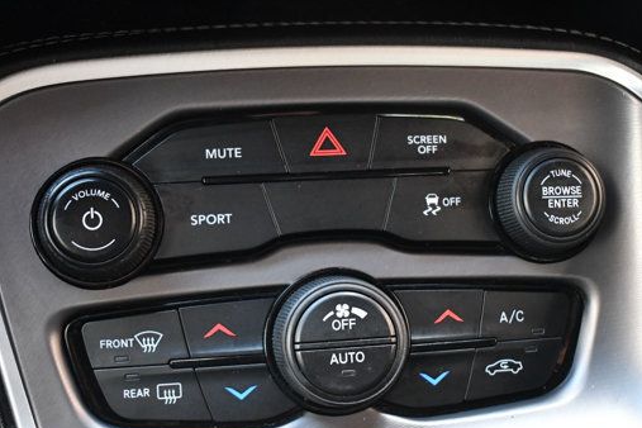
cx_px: 343
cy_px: 269
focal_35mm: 53
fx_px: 945
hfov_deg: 37.5
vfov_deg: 25.4
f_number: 4.2
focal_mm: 28
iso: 3200
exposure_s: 1/100
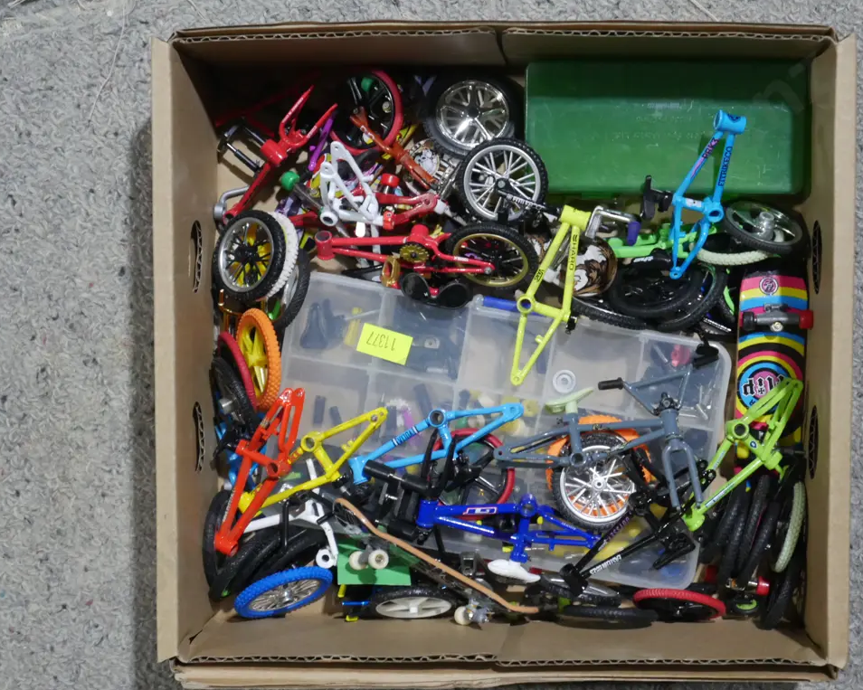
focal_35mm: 88
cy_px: 345
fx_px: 2247
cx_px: 455
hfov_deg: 21.7
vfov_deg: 17.5
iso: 2500
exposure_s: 1/100
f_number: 7.1
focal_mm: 42
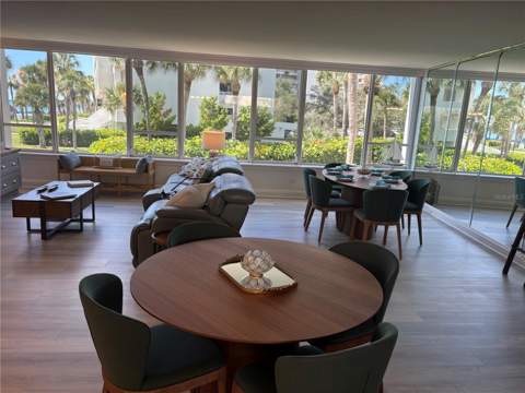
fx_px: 394
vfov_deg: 53.1
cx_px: 262
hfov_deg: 67.3
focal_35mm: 26
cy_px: 196
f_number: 1.6
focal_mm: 5.96
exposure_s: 1/120
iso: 64
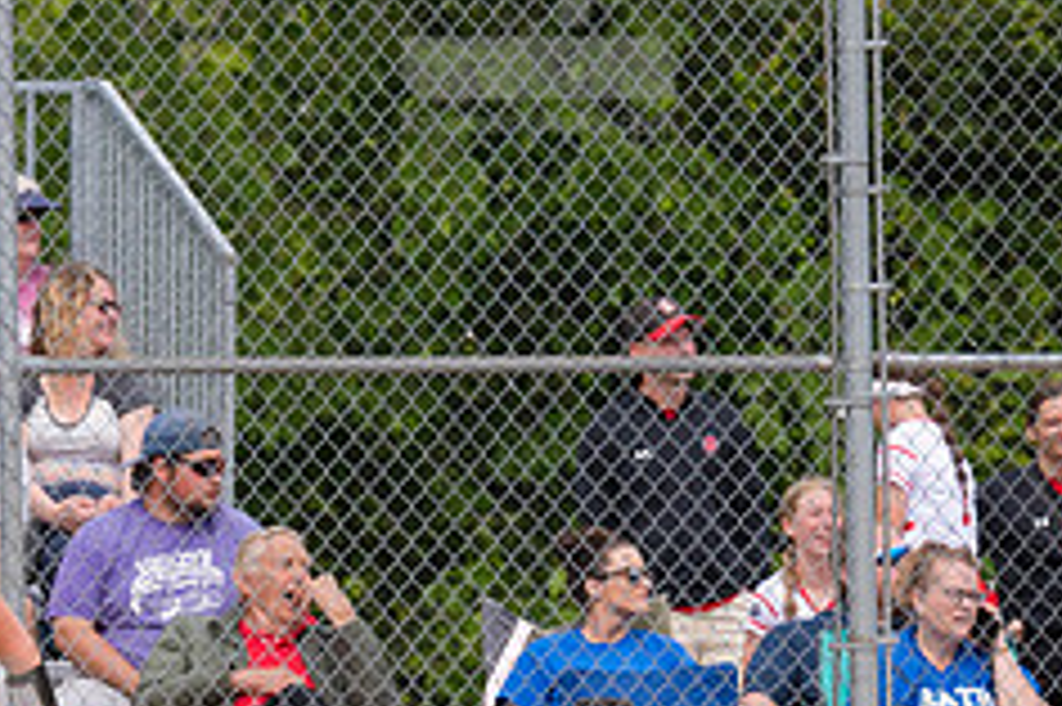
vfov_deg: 1.9
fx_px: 21755
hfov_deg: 2.8
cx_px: -99
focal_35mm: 738
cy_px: 598
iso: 320
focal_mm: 200
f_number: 5.6
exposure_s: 1/1600
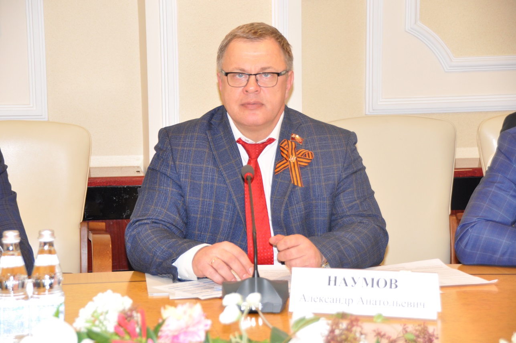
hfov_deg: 21.9
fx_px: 1331
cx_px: 258
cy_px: 172
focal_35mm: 93
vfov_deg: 14.7
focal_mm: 62
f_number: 4.8
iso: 800
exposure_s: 1/60
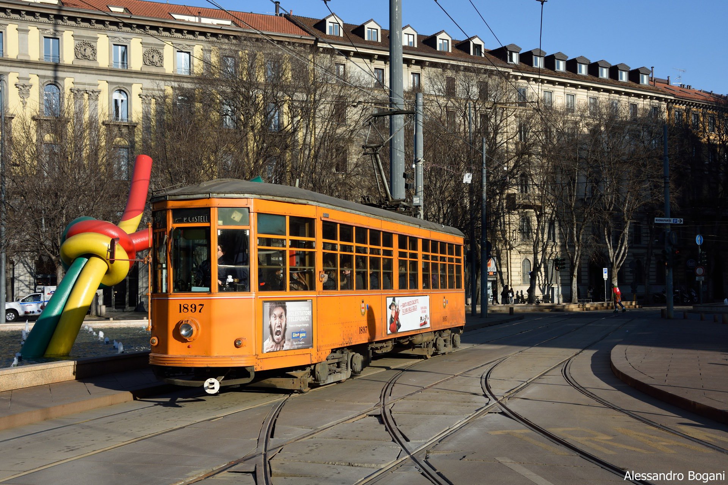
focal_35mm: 45
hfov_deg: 43.6
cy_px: 242
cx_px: 364
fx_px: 910
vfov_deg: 29.9
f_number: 8
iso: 200
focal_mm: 30
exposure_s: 1/400
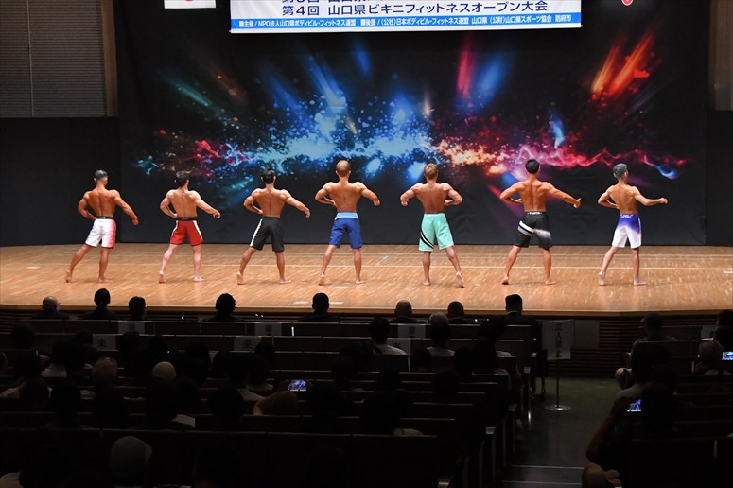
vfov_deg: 16.6
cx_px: 366
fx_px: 1669
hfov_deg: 24.8
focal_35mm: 82
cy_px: 244
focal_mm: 55
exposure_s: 1/400
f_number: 5.6
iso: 8000
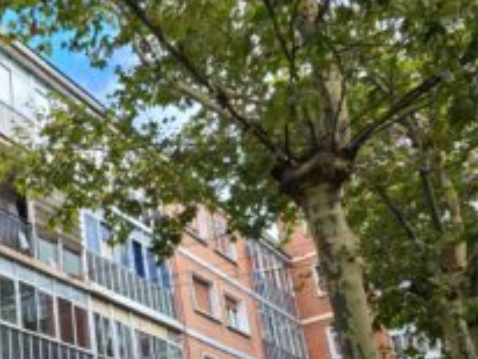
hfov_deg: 34.2
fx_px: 733
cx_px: 49
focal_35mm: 53
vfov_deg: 26.3
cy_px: 346
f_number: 1.8
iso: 40
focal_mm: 5.4
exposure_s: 1/346
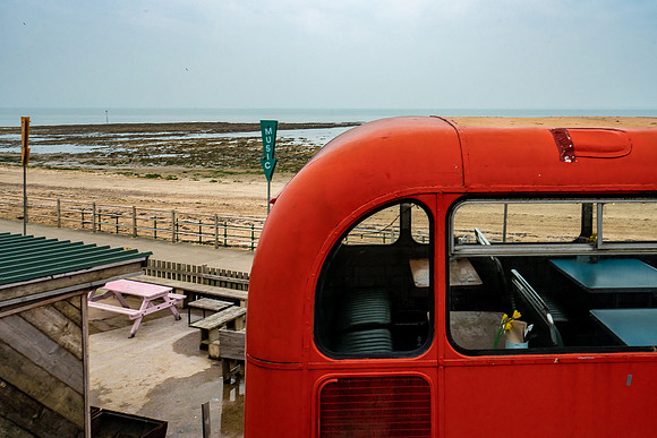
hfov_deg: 54.4
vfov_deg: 37.9
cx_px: 328
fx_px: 639
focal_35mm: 35
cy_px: 219
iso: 1600
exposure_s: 1/60
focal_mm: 35
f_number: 16
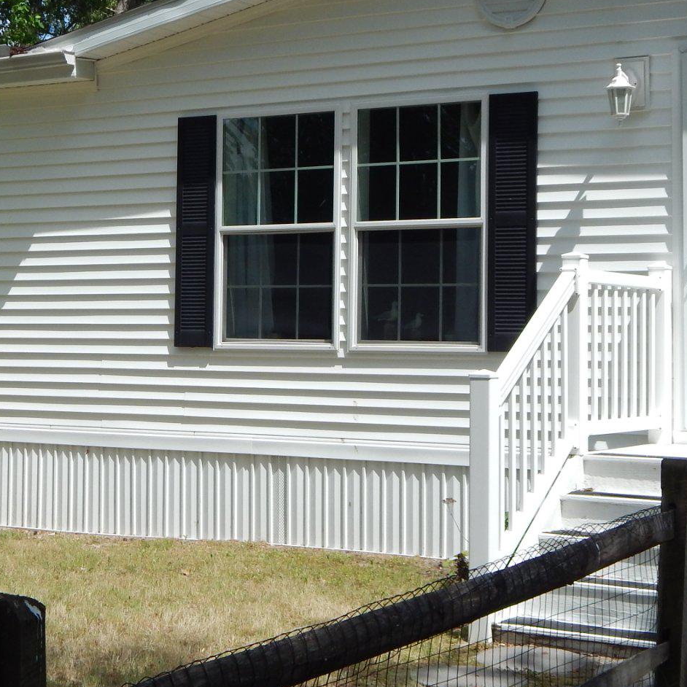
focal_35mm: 73
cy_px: 219
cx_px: 300
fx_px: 1639
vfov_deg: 23.5
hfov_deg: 23.7
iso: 125
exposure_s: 1/400
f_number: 6.9
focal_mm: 6.8
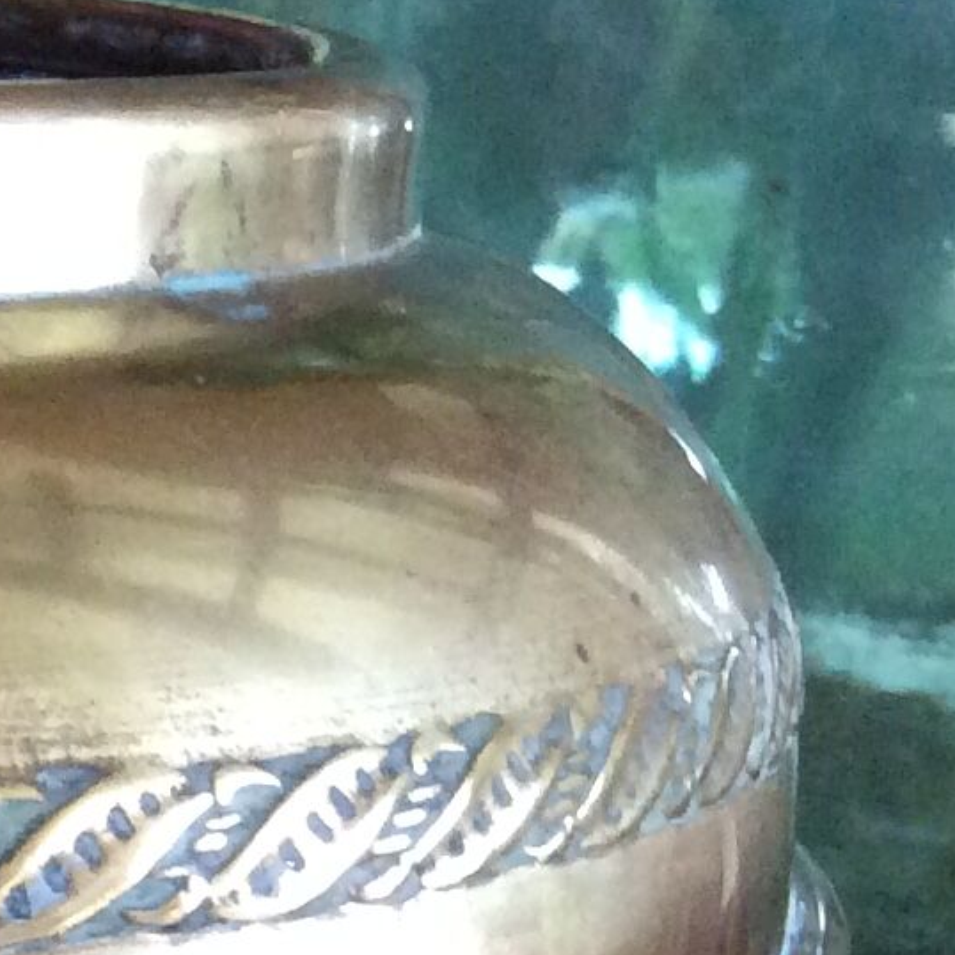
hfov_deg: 11.4
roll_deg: -1.6
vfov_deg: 12.5
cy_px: 1228
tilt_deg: -20.9
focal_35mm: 136
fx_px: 4245
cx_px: -1070
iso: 250
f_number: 2.4
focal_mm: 3.3
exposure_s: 1/25
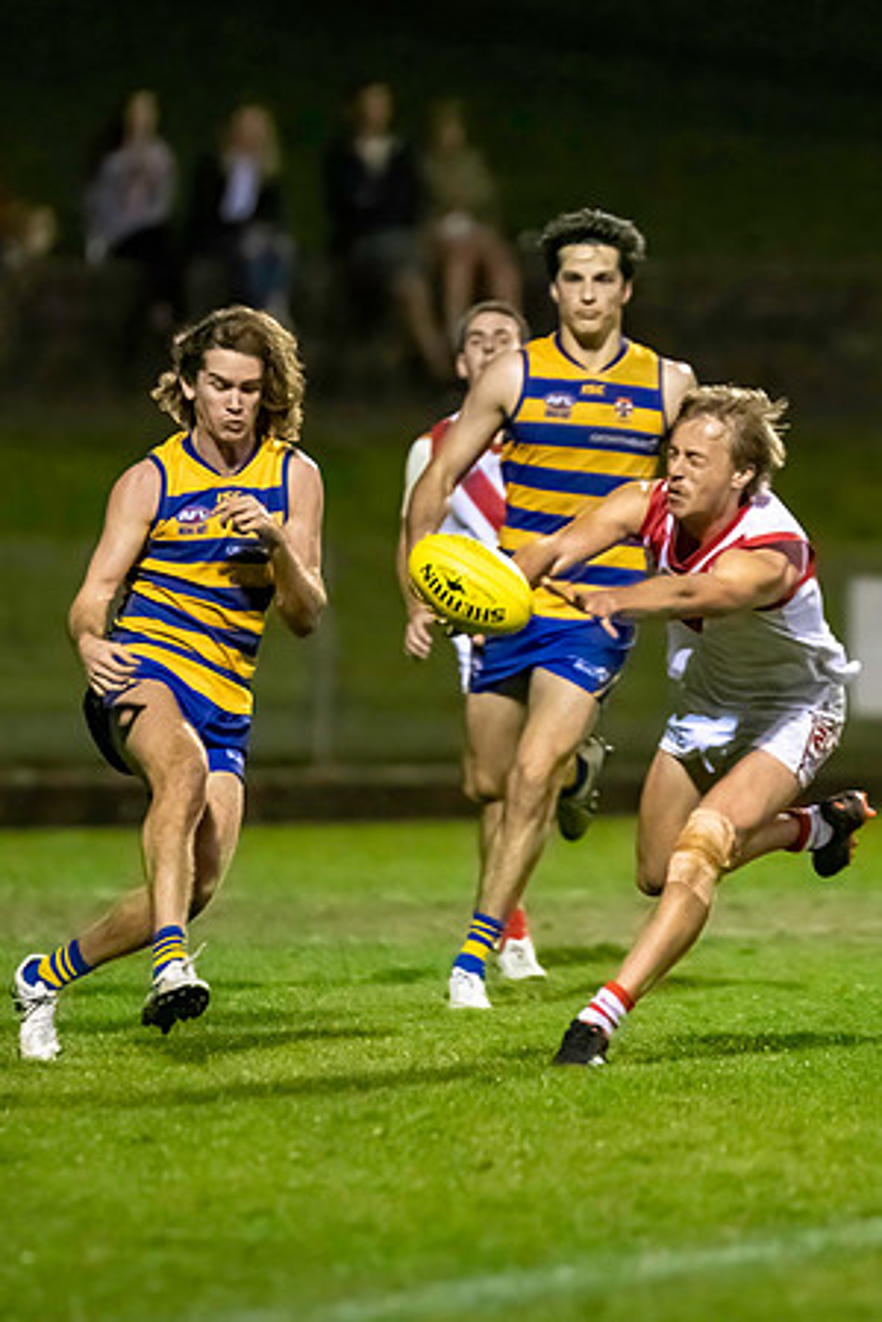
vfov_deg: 3.6
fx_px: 21145
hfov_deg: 2.4
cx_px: 514
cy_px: 590
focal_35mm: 575
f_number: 2.8
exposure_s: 1/1250
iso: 10000
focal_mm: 300
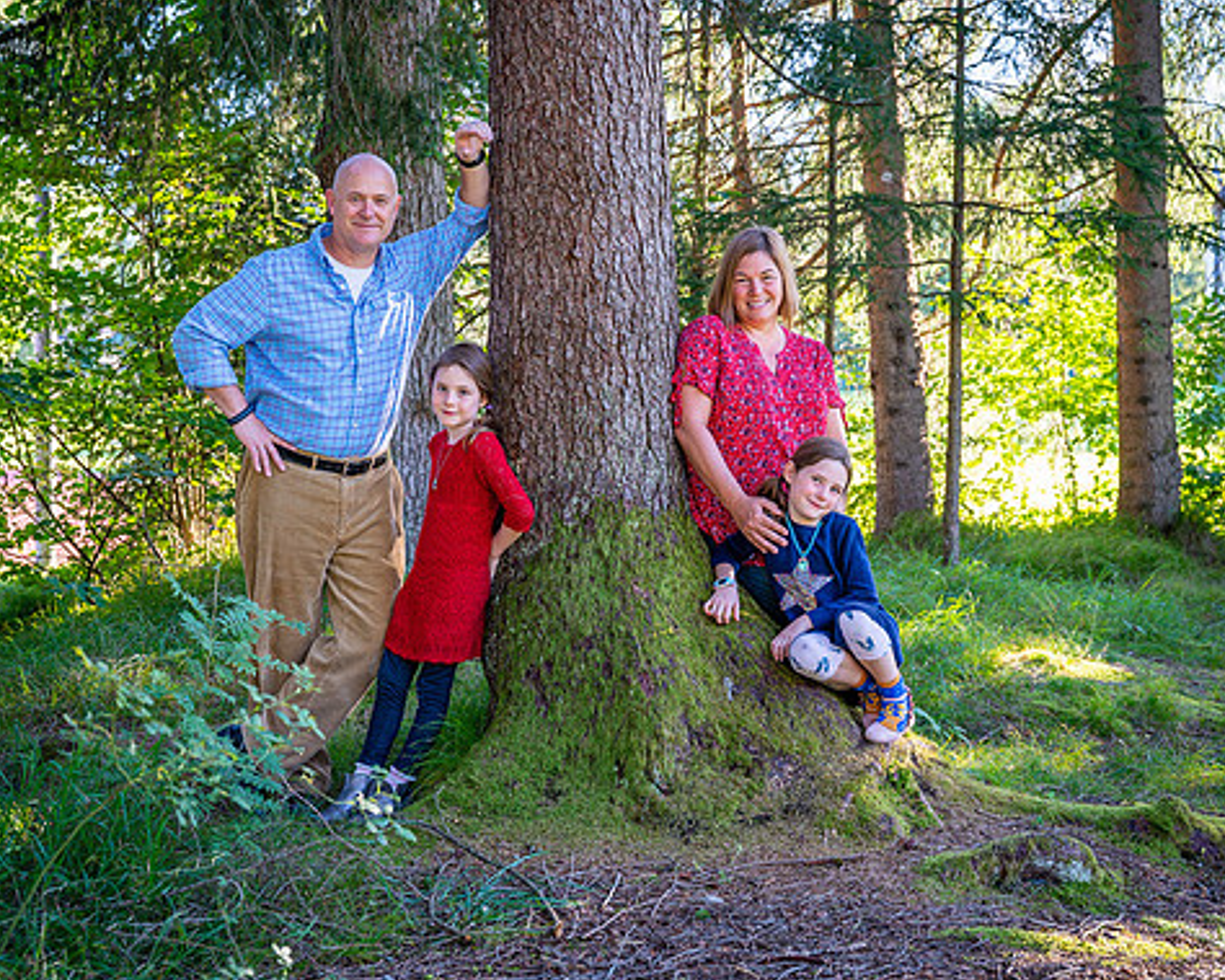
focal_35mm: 62
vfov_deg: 24.6
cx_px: 574
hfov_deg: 30.5
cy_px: 494
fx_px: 2247
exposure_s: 1/60
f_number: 4
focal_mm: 54
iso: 200
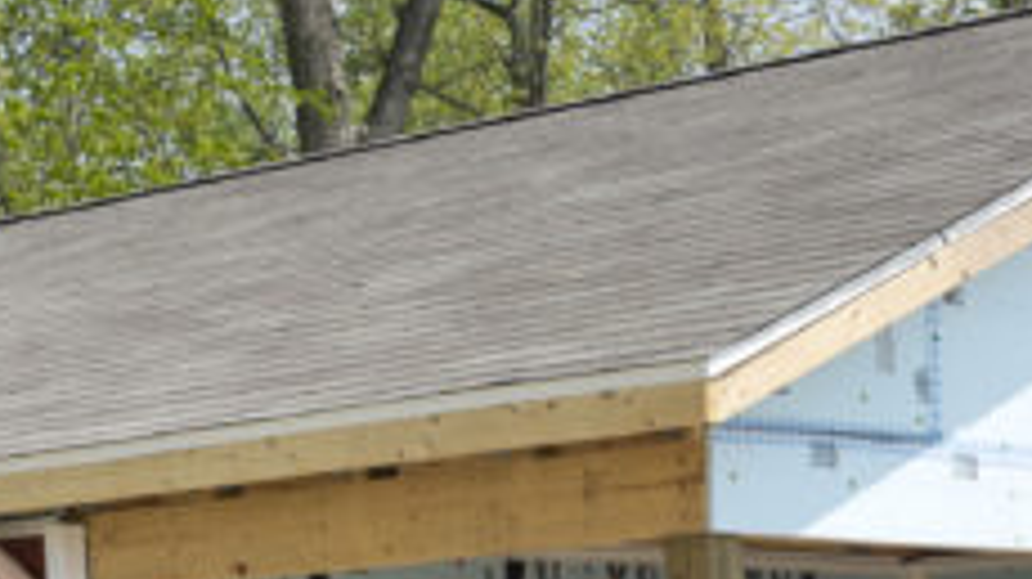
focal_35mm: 140
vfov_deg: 8.3
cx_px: 799
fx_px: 3828
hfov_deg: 15.3
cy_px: 1026
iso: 400
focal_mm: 40
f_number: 7.1
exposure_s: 1/1000
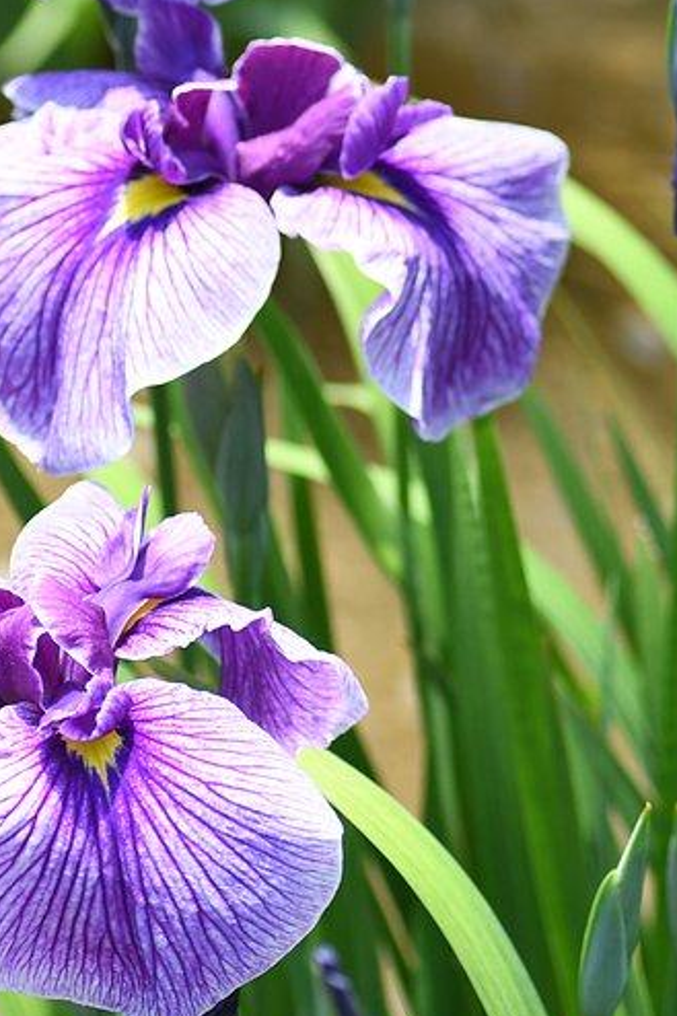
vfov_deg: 7.4
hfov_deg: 4.9
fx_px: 7903
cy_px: 255
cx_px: 266
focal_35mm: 280
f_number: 4.5
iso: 800
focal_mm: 90
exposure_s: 1/4000
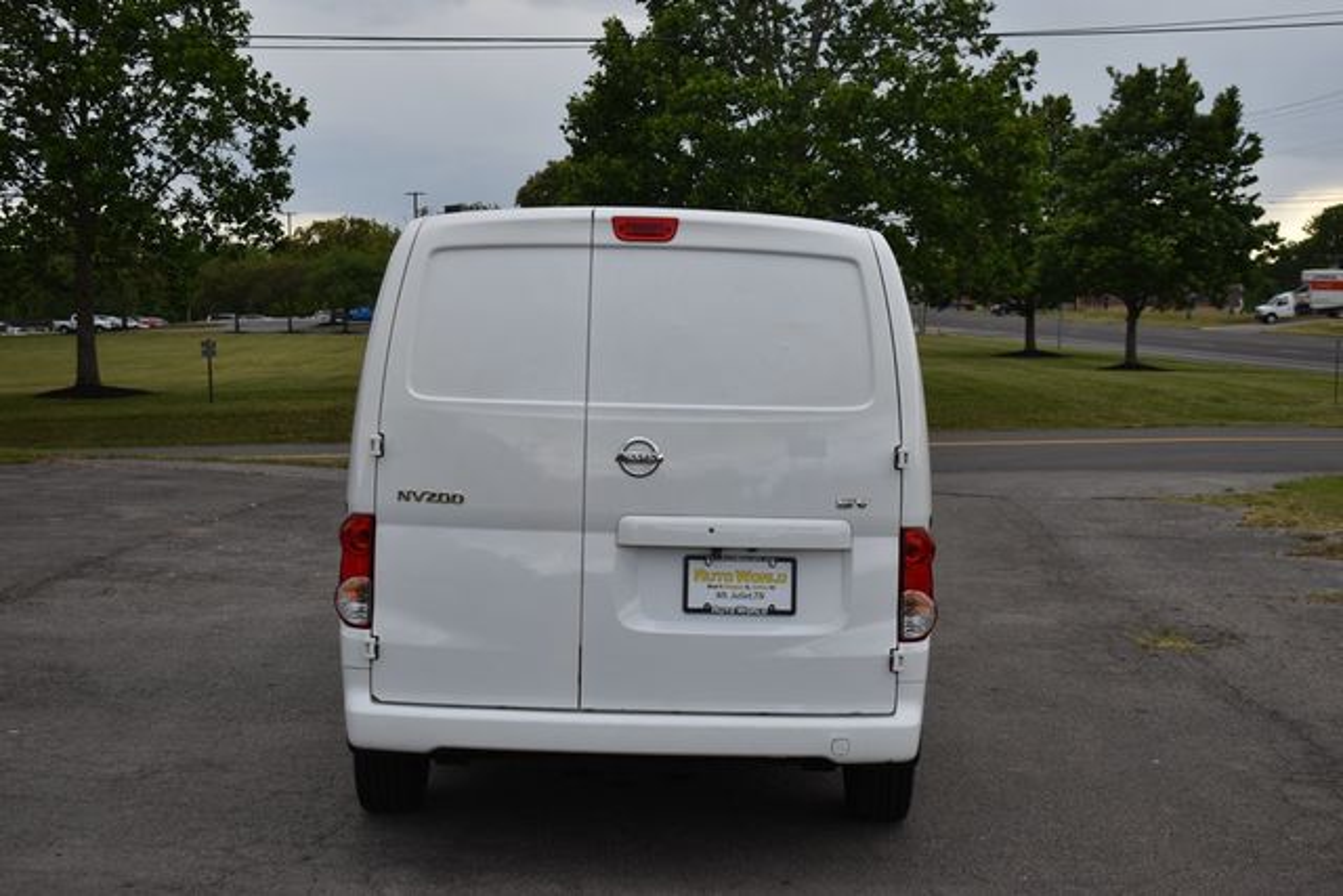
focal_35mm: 52
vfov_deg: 25.8
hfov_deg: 37.8
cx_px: 672
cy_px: 448
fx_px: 1959
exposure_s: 1/250
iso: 200
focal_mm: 35
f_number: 5.6
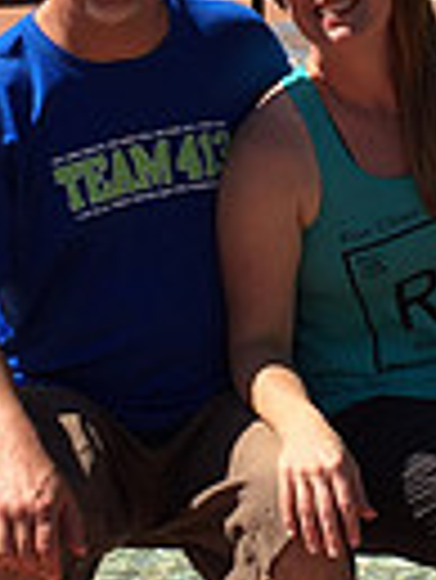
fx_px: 2180
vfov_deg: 15.1
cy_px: 153
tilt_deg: -10.6
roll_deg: +0.0
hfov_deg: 11.4
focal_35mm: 130
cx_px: 205
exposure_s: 1/1799
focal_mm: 4.15
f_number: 2.2
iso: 32
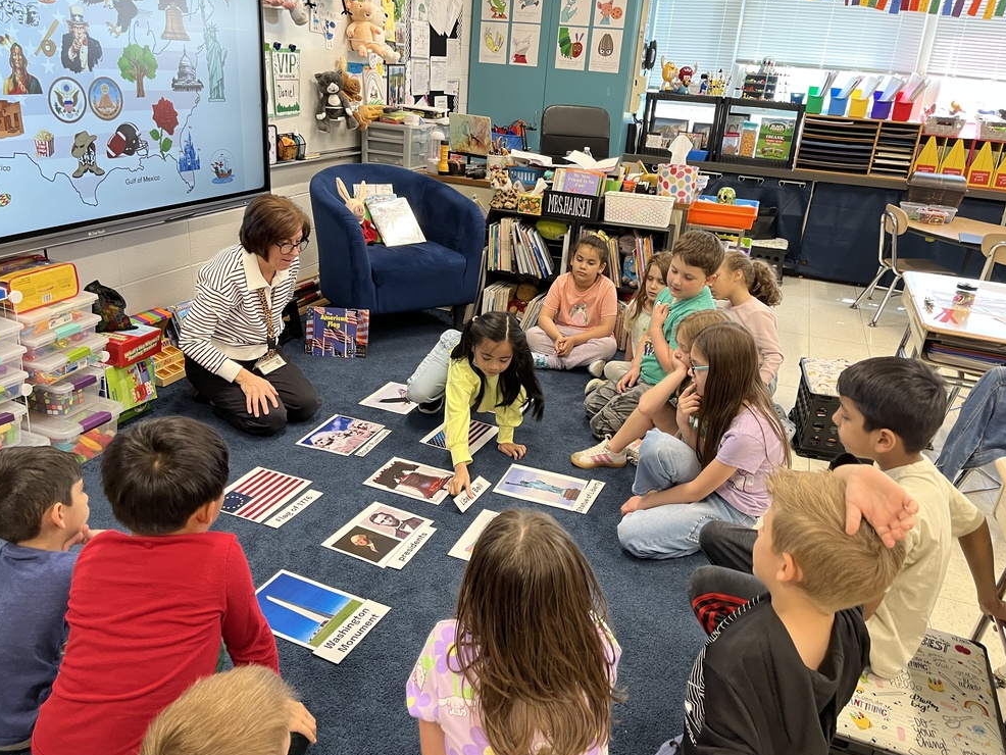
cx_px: 501
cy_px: 370
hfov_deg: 65.3
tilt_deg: -22.5
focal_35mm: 27
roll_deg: -4.2
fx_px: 785
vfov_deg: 51.4
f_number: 1.6
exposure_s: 1/60
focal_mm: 5.1
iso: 125
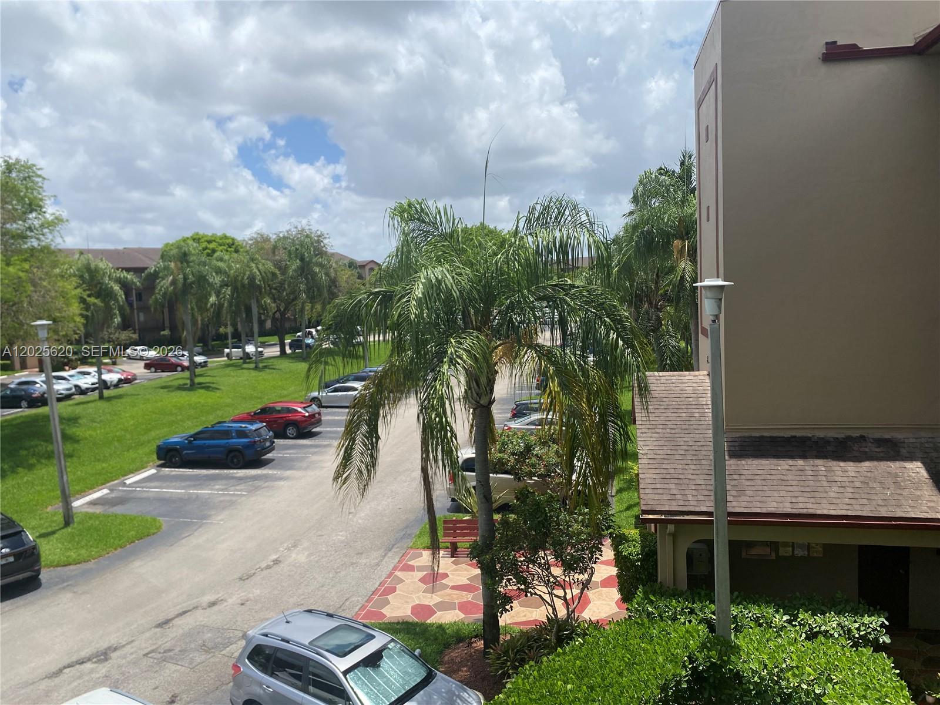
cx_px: 470
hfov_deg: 67.3
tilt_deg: -5.4
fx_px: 706
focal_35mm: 26
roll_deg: +2.1
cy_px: 352
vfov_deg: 53.1
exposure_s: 1/4274
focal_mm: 4.25
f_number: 1.8
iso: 32
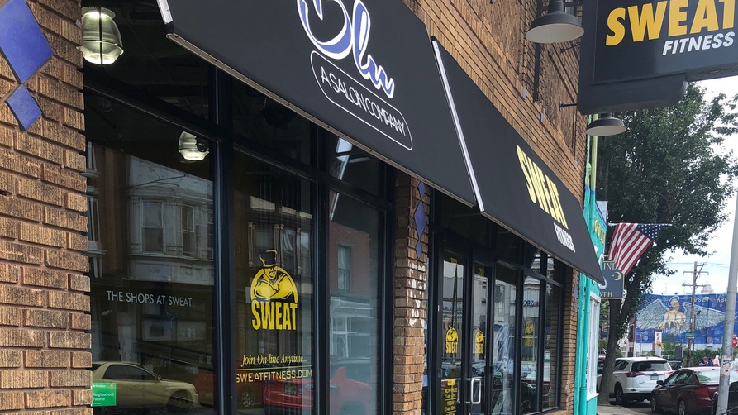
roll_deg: +0.2
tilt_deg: -6.3
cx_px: 367
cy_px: 453
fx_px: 802
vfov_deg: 26.7
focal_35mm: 41
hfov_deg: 49.4
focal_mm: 3.99
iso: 20
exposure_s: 1/264
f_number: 1.8
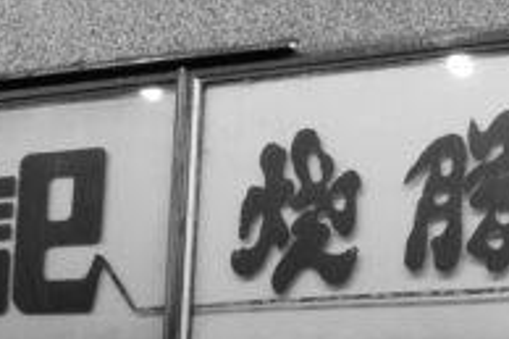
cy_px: 599
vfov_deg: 11.5
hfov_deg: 17.0
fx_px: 1568
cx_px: 716
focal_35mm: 111
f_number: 4
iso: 1250
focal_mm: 18.3
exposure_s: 1/100
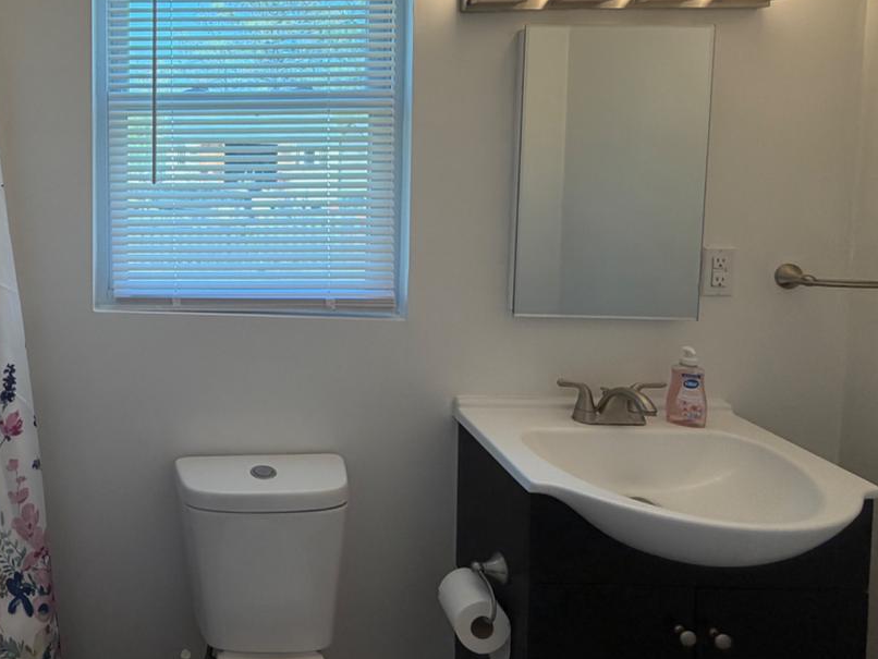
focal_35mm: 25
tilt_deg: -3.5
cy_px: 178
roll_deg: +0.0
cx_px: 164
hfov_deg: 62.9
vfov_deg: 52.8
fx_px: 634
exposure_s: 1/120
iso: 64
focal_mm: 2.22
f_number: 2.2
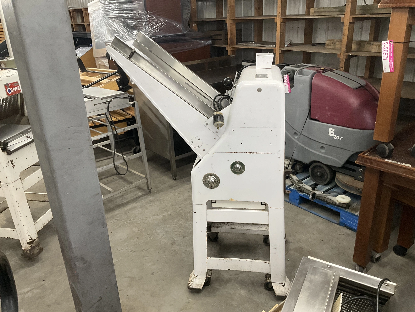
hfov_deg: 61.7
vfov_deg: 48.2
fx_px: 348
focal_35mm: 29
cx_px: 208
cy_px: 156
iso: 125
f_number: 1.8
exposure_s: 1/60
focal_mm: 3
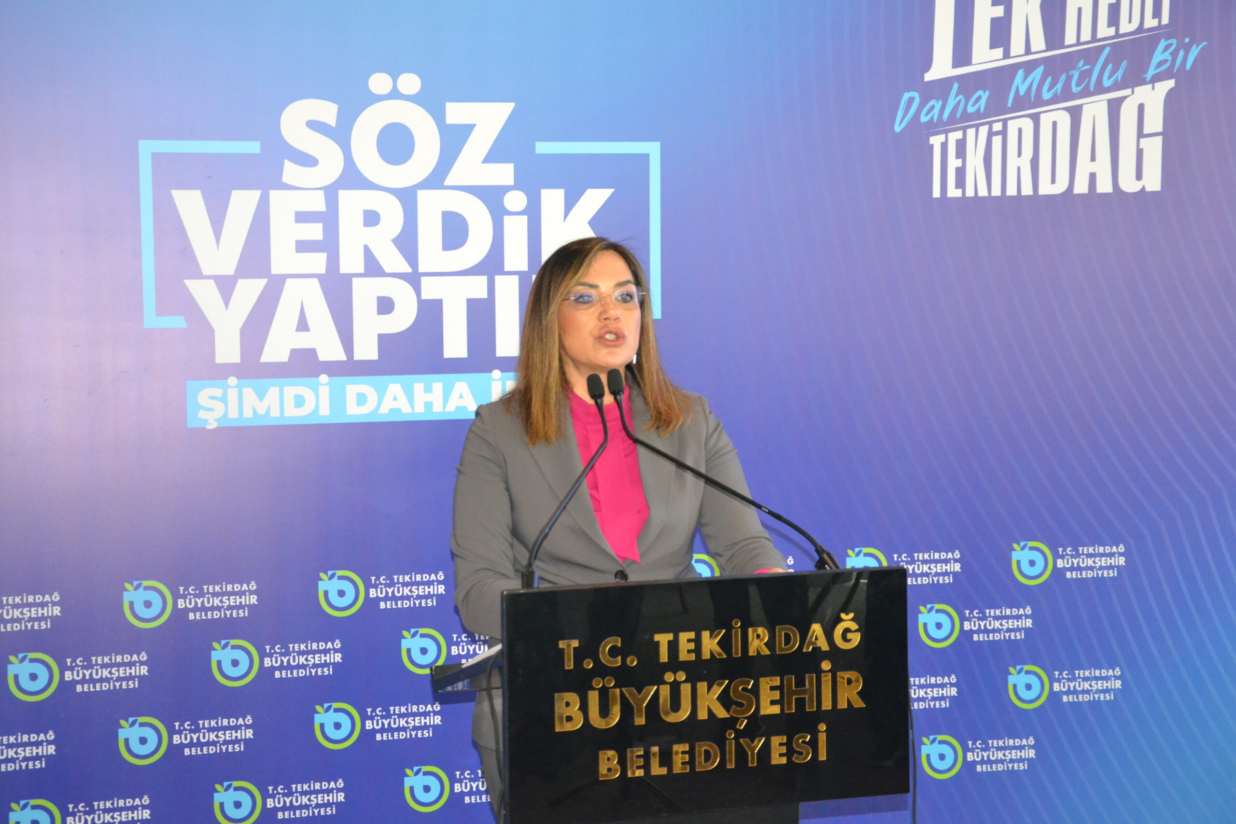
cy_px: 412
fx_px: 2060
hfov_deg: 33.4
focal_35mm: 60
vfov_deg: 22.6
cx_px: 618
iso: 2500
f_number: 4.5
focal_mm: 40
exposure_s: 1/60
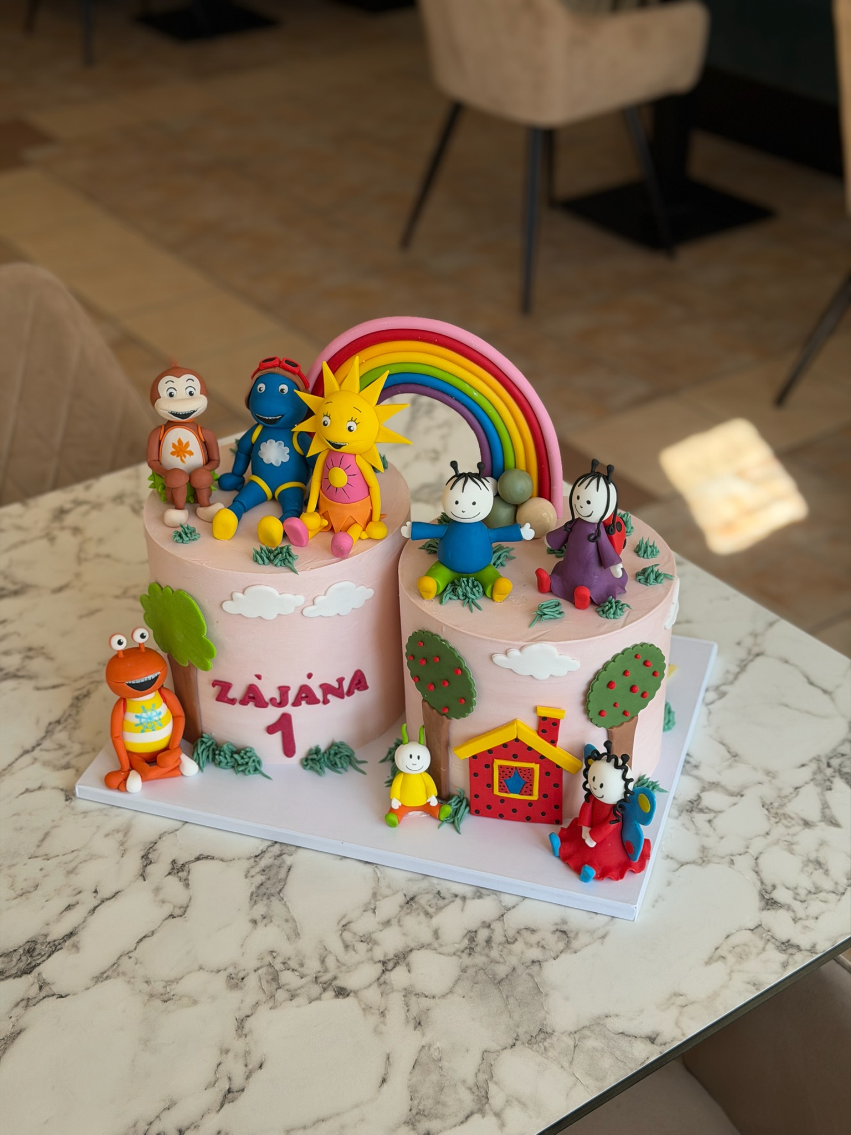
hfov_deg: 30.3
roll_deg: +1.3
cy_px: 568
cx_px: 426
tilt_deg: -32.8
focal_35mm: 48
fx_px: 1573
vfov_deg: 39.7
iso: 64
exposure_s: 1/578
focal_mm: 6.76
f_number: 1.78
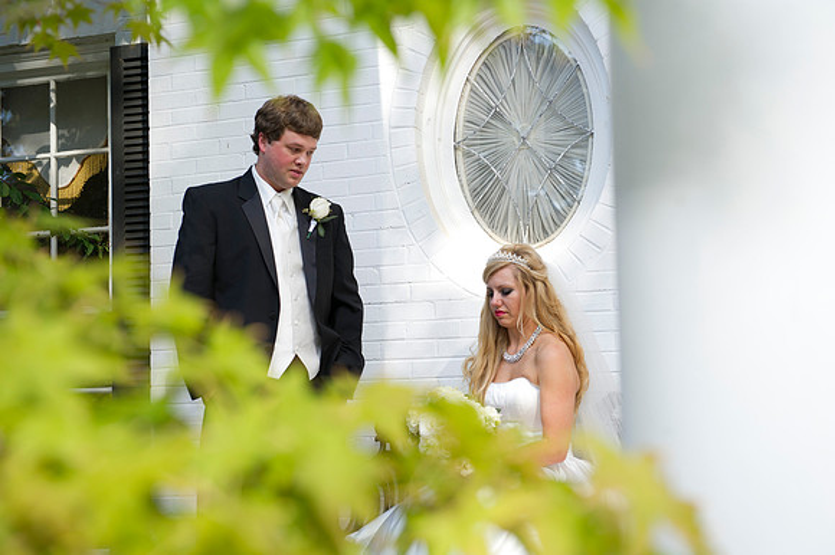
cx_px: 418
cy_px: 278
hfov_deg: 35.7
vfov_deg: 24.2
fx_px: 1298
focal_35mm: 56
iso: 400
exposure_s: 1/250
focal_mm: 56
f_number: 5
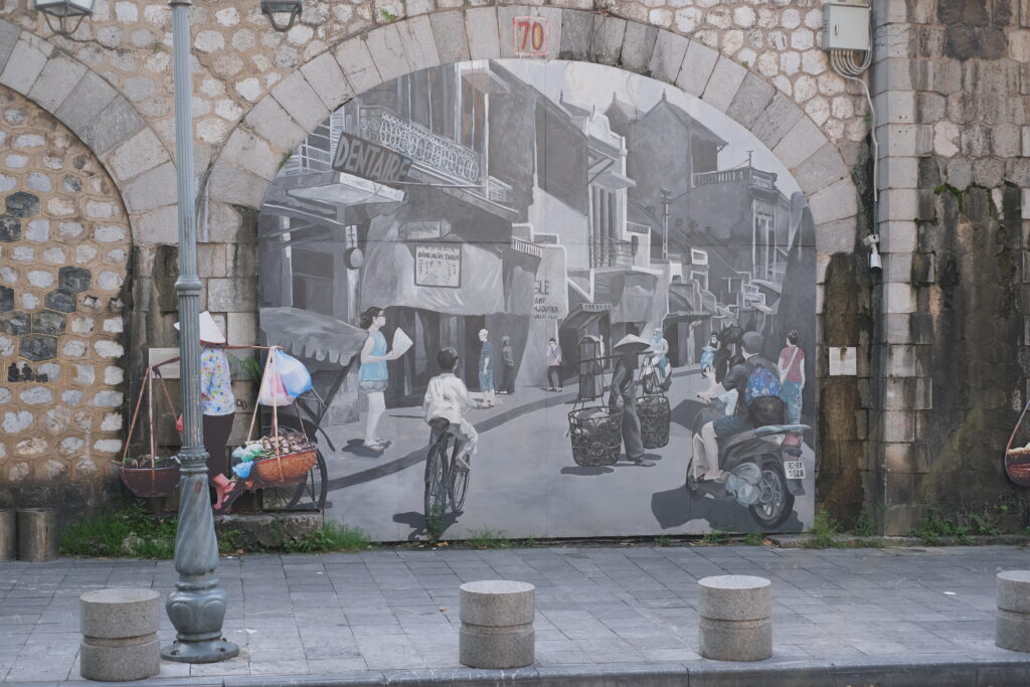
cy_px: 344
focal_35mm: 53
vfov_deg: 25.5
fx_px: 1516
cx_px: 515
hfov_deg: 37.5
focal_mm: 35
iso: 320
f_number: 2.5
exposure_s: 1/300
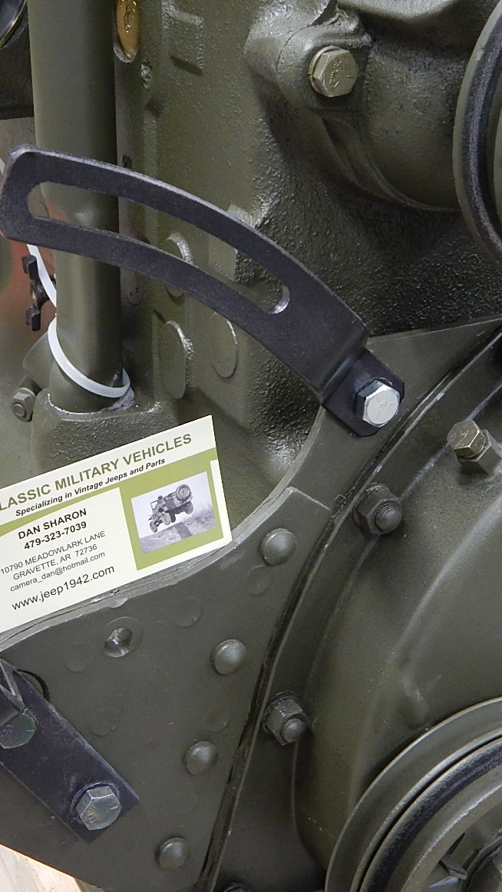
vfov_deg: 36.6
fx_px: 1348
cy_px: 441
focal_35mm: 57
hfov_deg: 21.0
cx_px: 164
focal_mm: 6.8
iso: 400
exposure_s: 1/15
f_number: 3.4
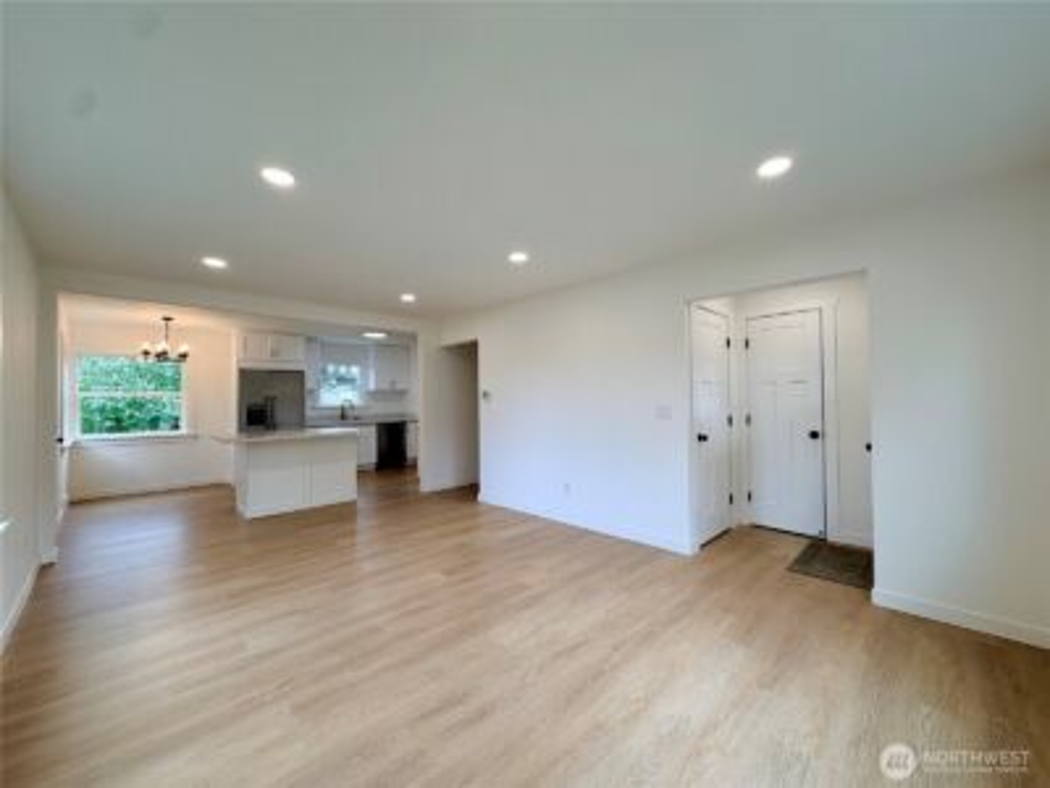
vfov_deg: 85.7
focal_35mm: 14
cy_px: 394
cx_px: 525
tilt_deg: +0.0
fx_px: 425
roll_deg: +1.4
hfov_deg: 102.1
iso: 64
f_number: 2.2
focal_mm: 2.22
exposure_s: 1/120
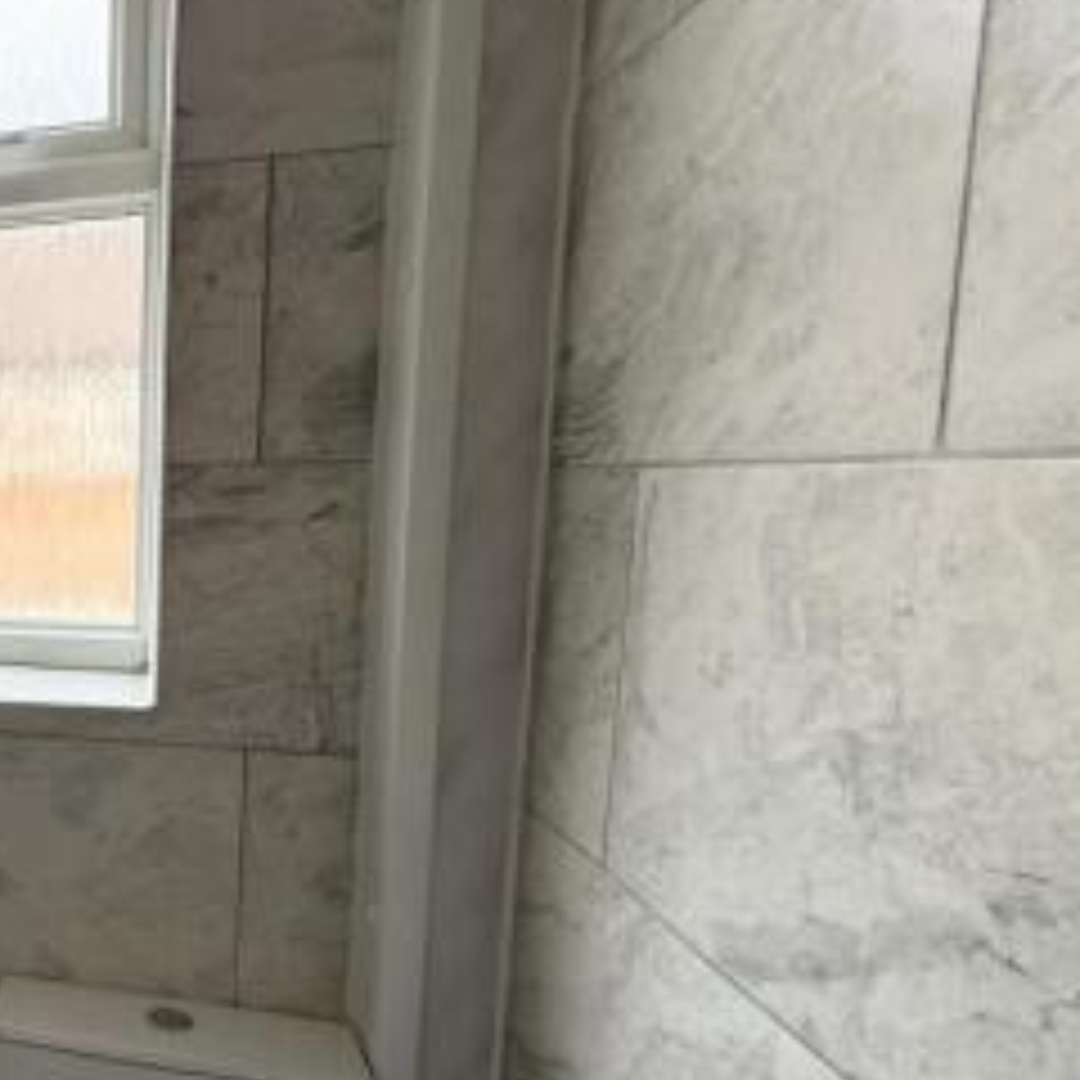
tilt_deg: -6.2
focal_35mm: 30
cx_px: -223
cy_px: 592
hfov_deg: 39.0
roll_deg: +0.0
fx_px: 1059
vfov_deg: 54.0
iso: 50
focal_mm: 2.22
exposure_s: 1/150
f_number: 2.2
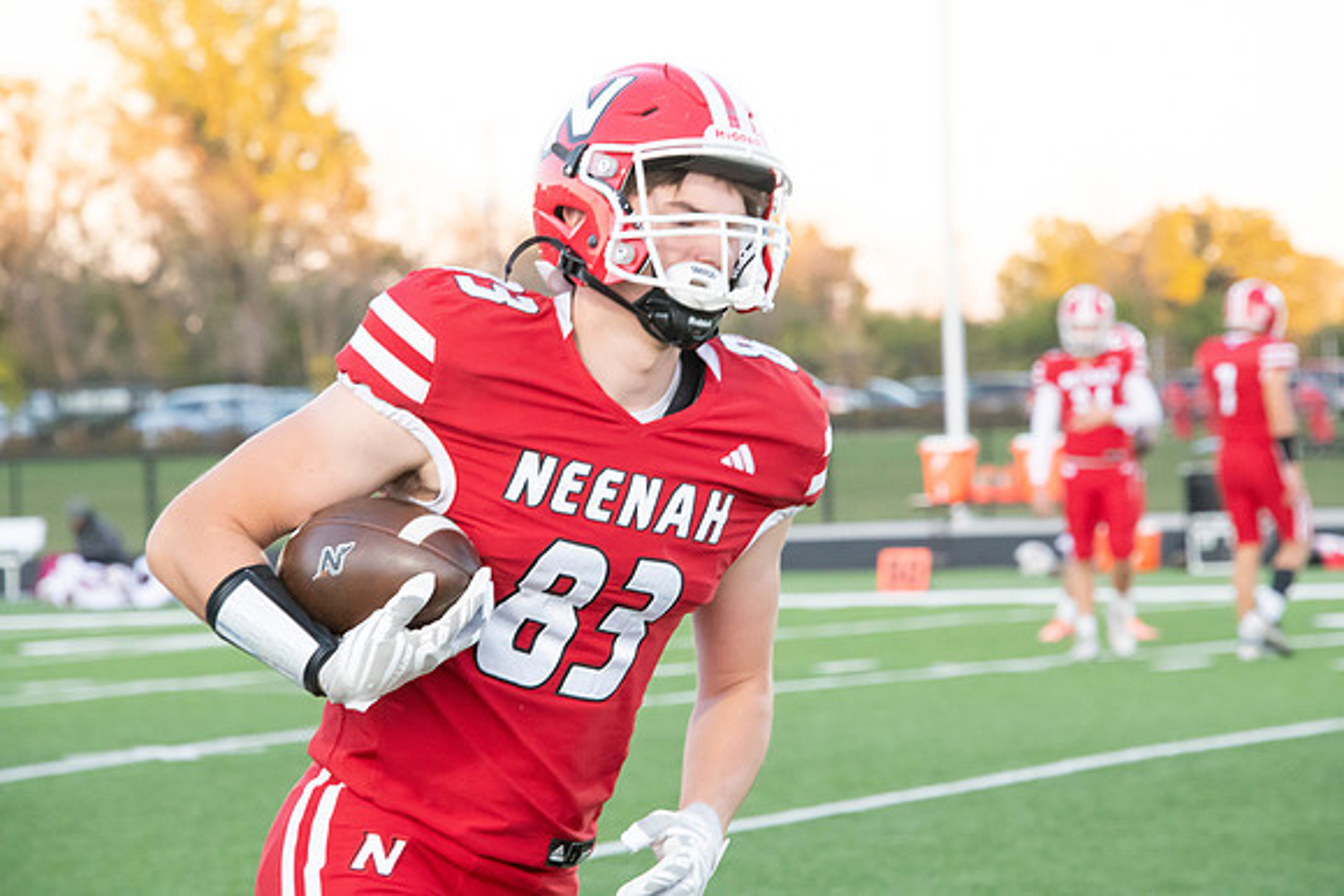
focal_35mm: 210
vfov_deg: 6.5
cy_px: 448
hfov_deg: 9.8
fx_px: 7841
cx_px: 672
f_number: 9
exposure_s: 1/400
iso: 8000
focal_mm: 210
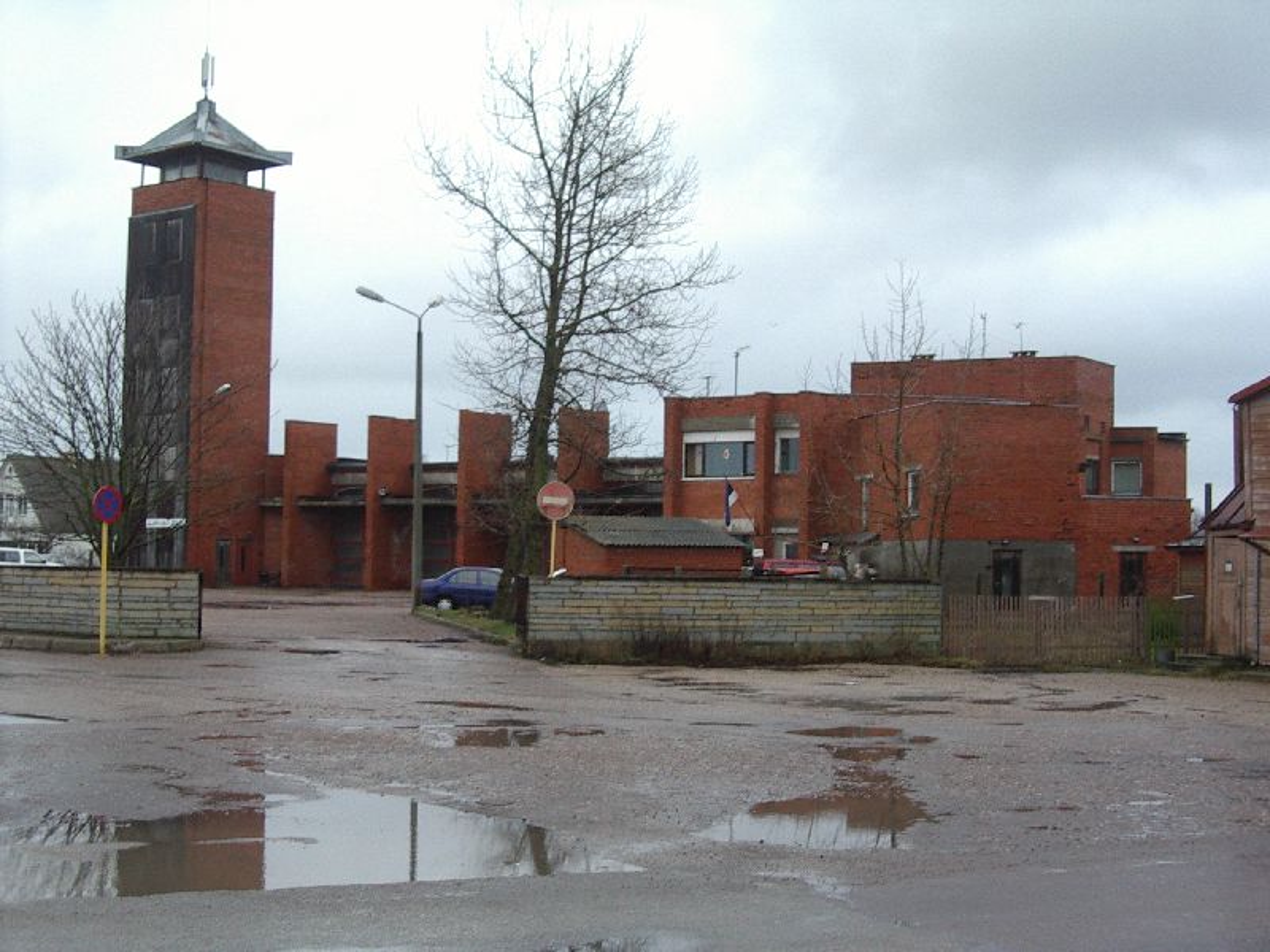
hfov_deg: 36.8
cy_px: 476
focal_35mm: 52
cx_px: 635
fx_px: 1908
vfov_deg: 28.0
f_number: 3
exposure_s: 1/25
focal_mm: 7.8
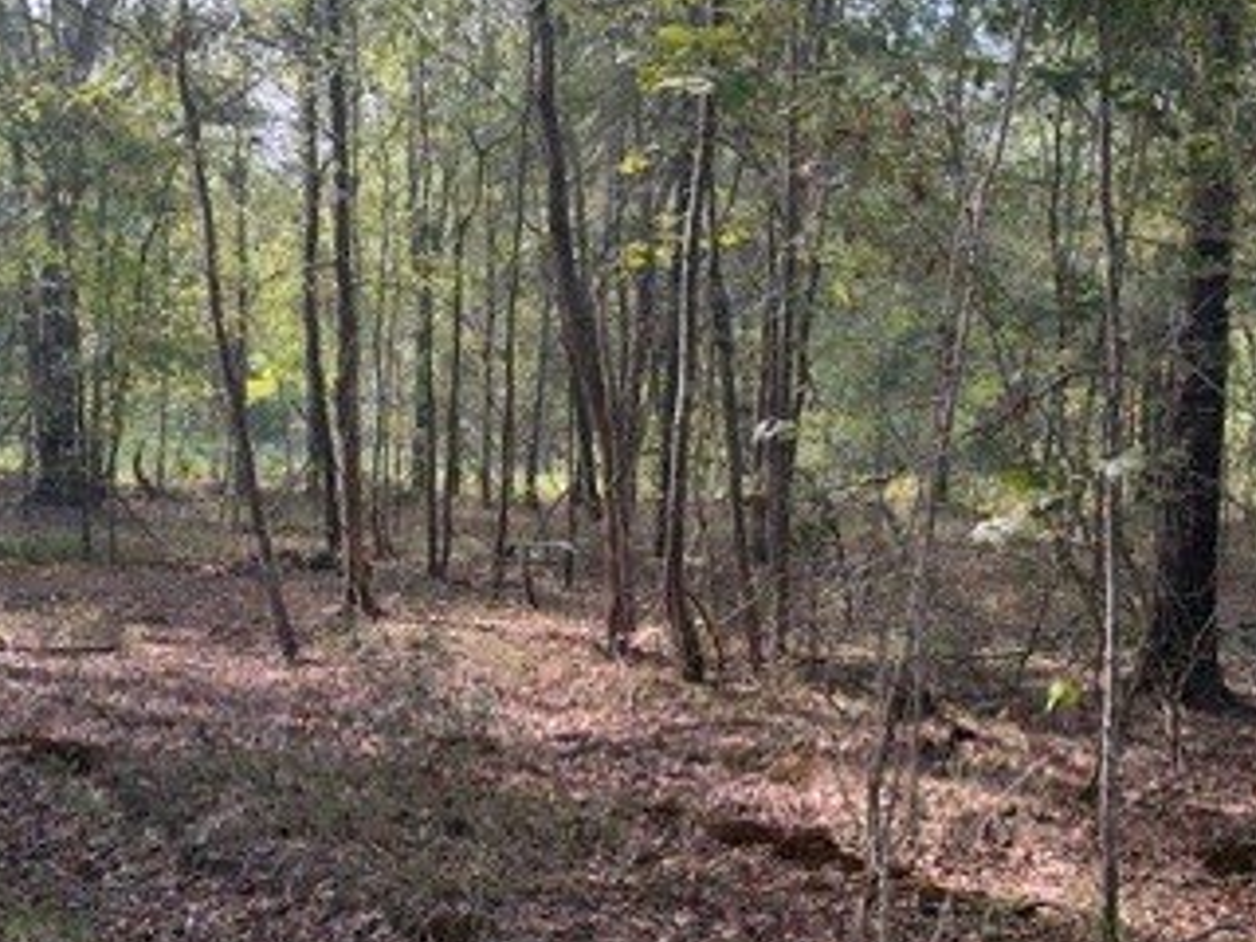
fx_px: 1742
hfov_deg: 39.7
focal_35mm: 48
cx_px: 608
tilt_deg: -6.2
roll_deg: -1.3
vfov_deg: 29.9
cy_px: 675
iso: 80
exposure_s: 1/159
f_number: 1.8
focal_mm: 6.93
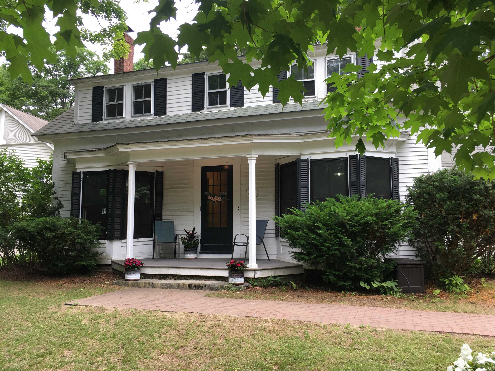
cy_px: 186
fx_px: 415
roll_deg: -1.8
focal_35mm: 29
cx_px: 248
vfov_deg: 48.2
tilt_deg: +6.3
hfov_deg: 61.7
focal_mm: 4.15
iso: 25
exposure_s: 1/120
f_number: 2.2
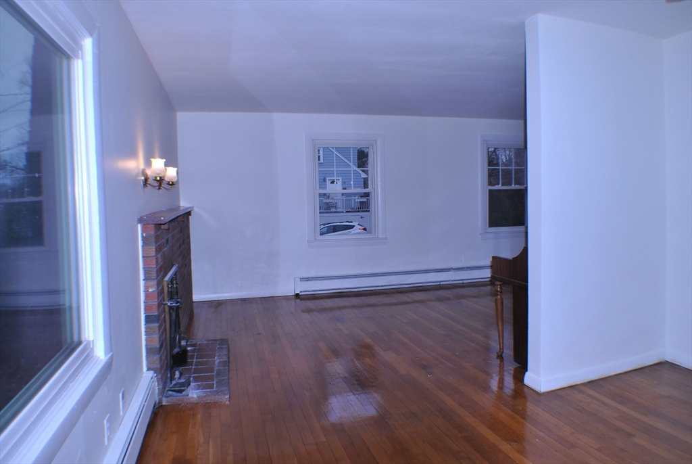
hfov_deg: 53.1
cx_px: 346
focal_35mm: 36
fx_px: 693
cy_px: 232
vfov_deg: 37.0
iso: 100
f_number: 4
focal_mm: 24
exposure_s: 1/100
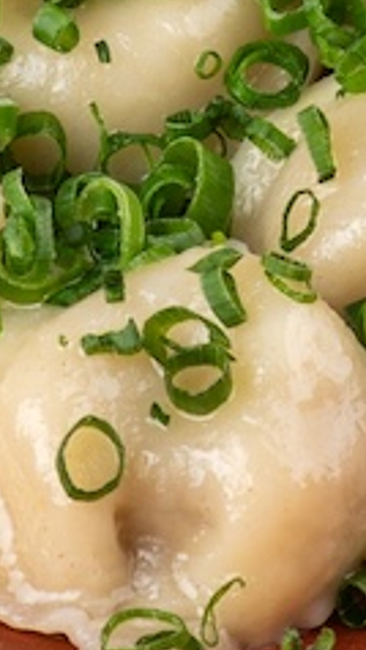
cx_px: 371
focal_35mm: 845
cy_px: -280
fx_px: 14569
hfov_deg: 1.4
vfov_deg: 2.6
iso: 125
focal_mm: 100
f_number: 14
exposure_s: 1/200
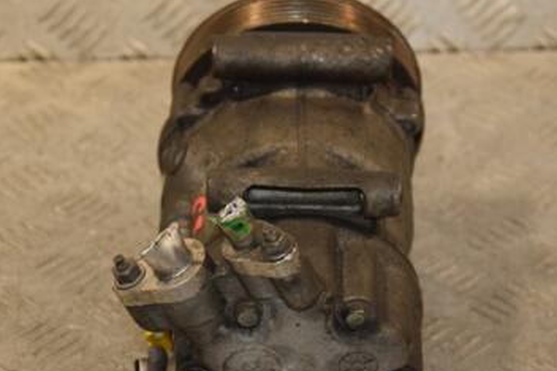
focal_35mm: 128
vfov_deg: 10.7
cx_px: 294
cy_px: 228
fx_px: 1979
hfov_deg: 16.0
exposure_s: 1/160
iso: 800
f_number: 5
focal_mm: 50
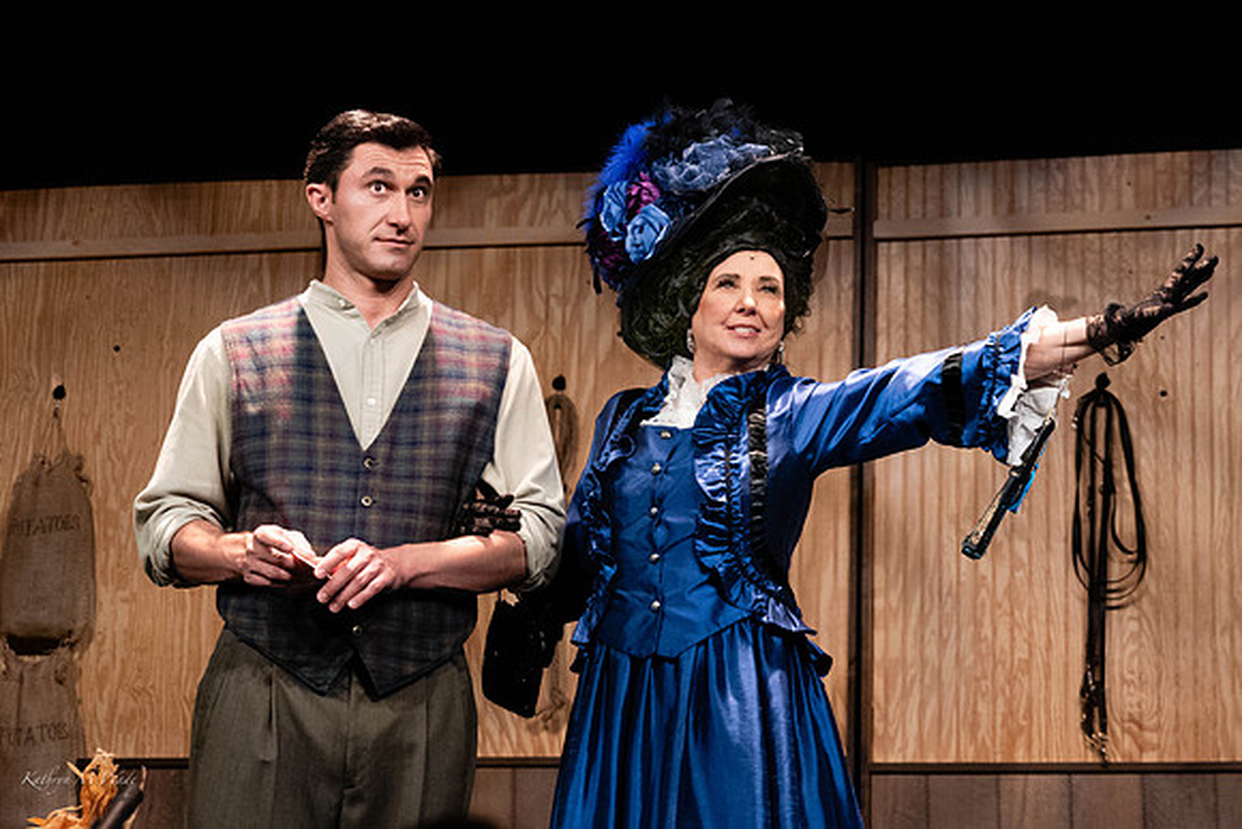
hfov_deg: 21.2
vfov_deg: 14.3
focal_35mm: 96
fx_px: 3310
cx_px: 714
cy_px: 364
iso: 4000
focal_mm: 73
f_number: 5.6
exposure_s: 1/400
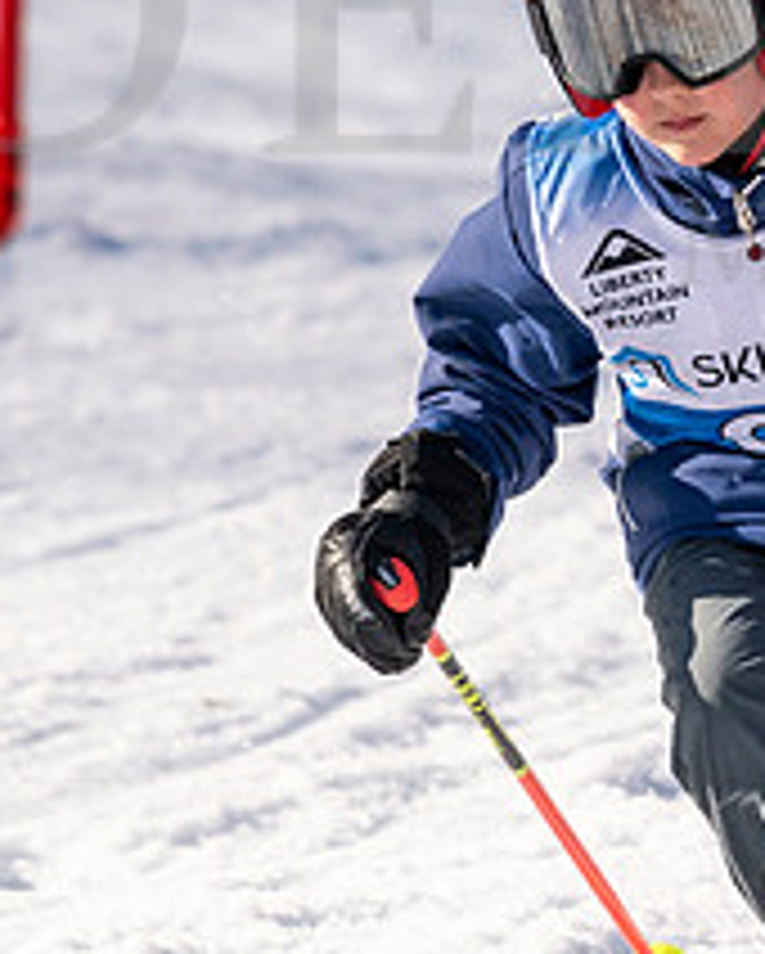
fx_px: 47535
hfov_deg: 0.9
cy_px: 248
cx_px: 1270
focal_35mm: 1682
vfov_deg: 1.1
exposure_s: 1/3200
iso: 640
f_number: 8
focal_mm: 560
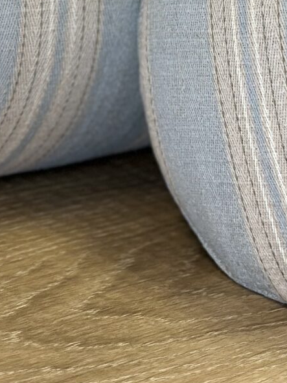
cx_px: 76
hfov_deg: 7.1
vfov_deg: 9.4
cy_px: -41
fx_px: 2300
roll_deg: -3.1
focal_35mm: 208
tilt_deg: -14.8
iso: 80
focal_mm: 6.86
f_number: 1.78
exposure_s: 1/206
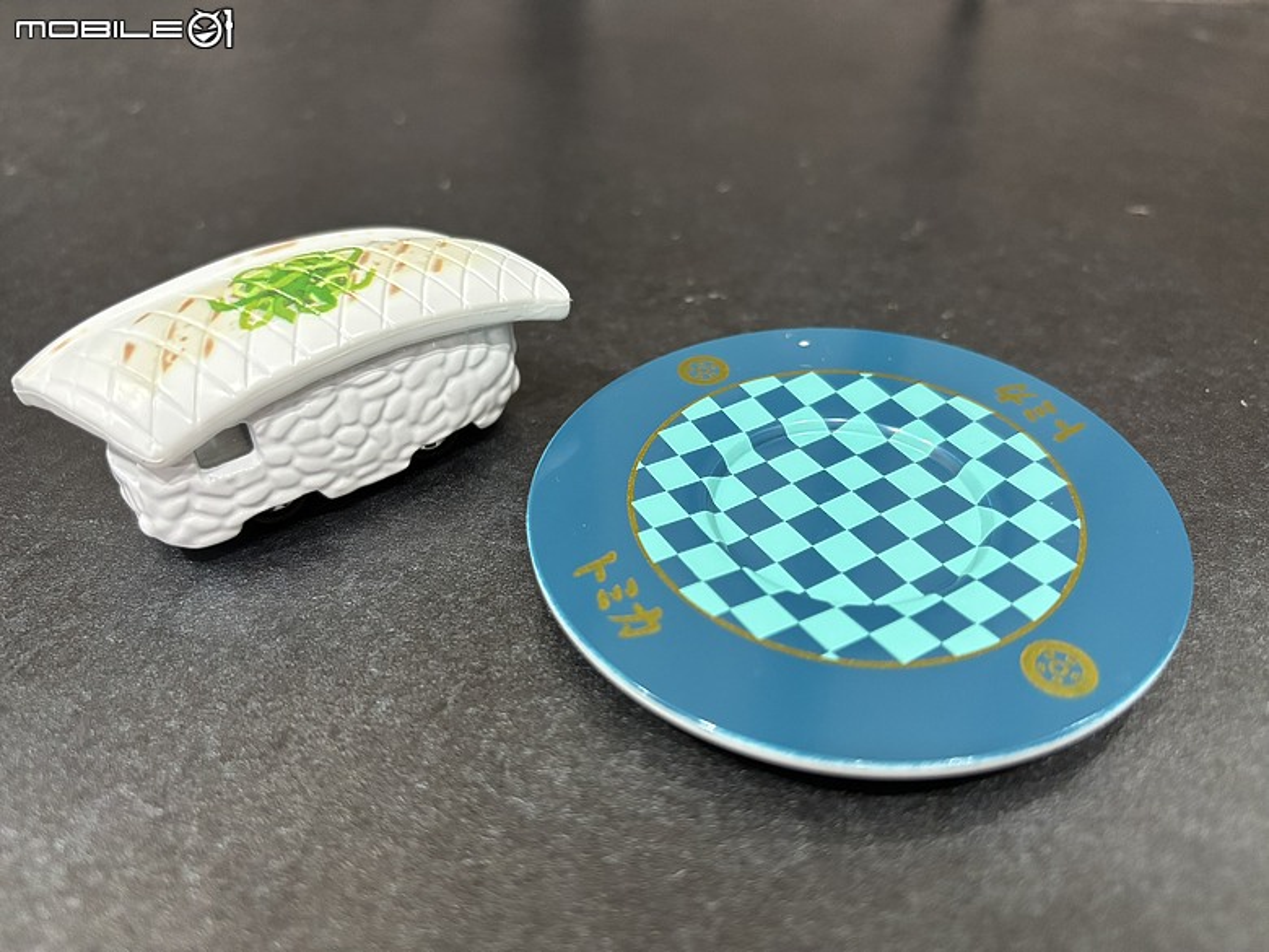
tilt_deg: -38.0
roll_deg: +2.3
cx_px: 634
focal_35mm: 26
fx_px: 953
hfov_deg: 67.3
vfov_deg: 53.1
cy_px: 476
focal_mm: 5.96
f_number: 1.6
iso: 500
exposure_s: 1/60
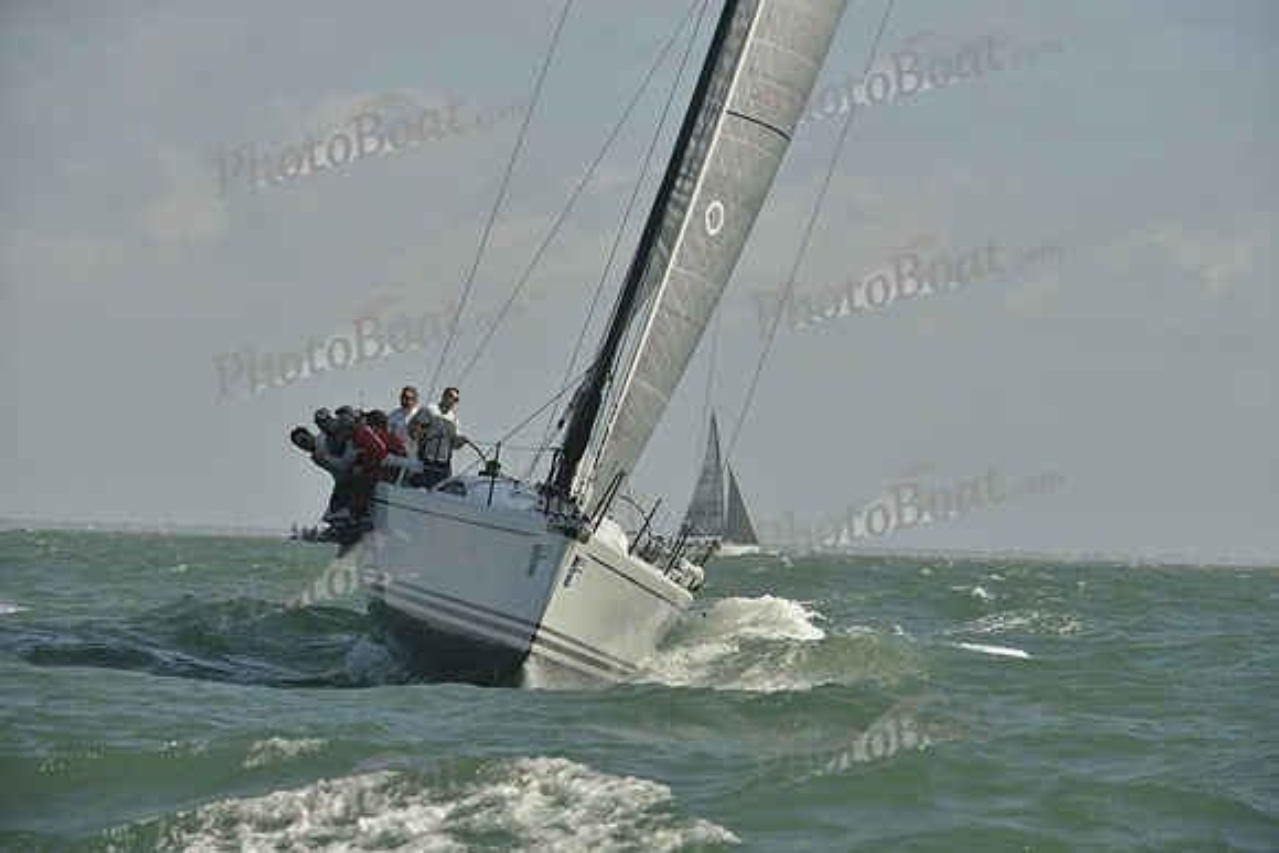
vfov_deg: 6.9
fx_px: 7107
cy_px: 426
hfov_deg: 10.3
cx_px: 640
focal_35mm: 200
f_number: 9
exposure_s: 1/1250
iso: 280
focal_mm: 200
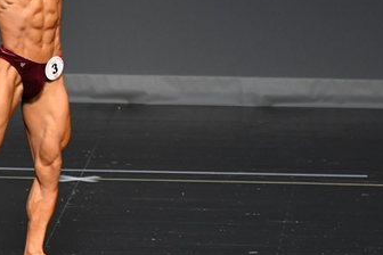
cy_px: 59
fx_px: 6628
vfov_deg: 2.2
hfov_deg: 3.3
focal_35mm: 623
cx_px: 82
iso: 2500
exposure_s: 1/400
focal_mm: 180
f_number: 5.6
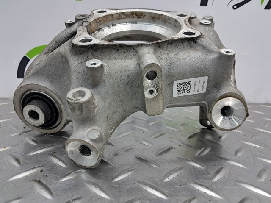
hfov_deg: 65.4
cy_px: 102
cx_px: 136
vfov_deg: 51.3
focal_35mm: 27
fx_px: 211
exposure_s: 1/50
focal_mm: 4
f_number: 1.8
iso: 160
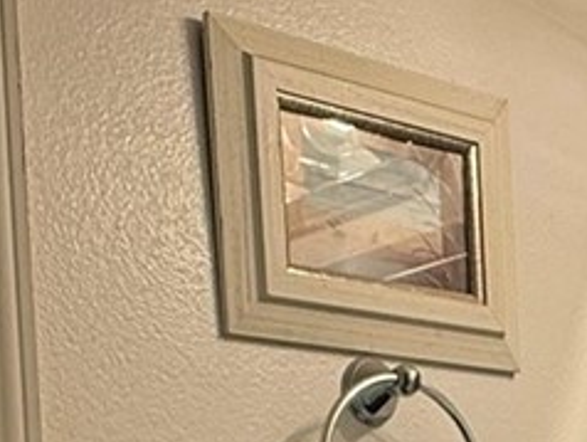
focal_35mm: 94
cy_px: 803
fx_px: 1596
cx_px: 550
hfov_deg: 20.3
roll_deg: +2.6
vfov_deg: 14.0
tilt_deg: -0.3
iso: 125
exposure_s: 1/120
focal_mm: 2.22
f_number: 2.2
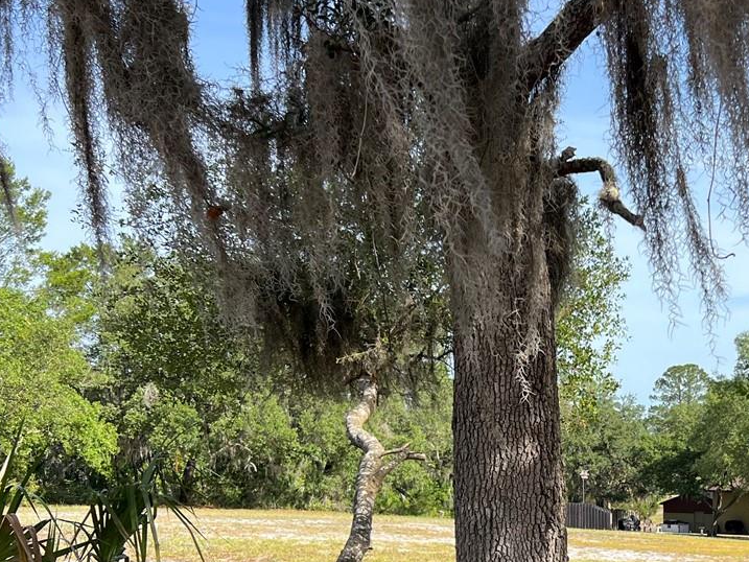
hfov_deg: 32.4
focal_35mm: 58
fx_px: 1255
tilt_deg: -0.7
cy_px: 447
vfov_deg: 24.8
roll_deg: +0.9
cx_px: 593
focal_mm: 5.7
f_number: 1.5
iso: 50
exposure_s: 1/2083
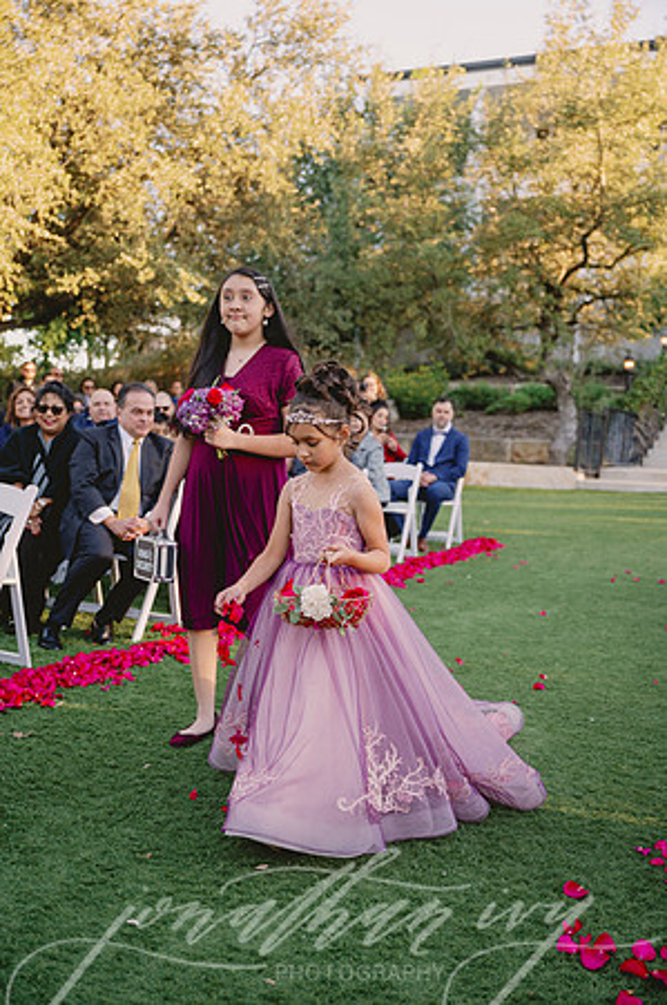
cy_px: 502
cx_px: 334
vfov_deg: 53.2
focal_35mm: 36
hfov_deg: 36.8
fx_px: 1003
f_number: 2.8
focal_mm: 36
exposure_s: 1/640
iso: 320
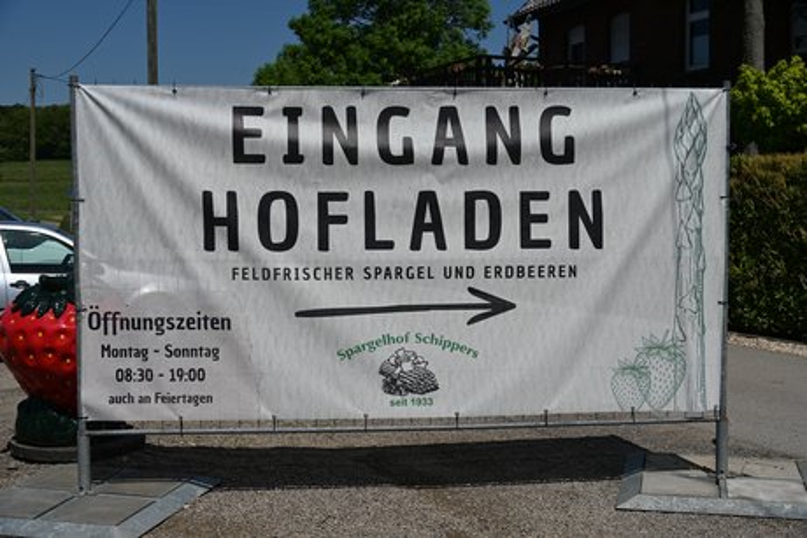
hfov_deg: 41.9
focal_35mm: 47
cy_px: 269
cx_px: 404
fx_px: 1054
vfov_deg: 28.7
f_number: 9
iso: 100
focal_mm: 47
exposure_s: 1/640
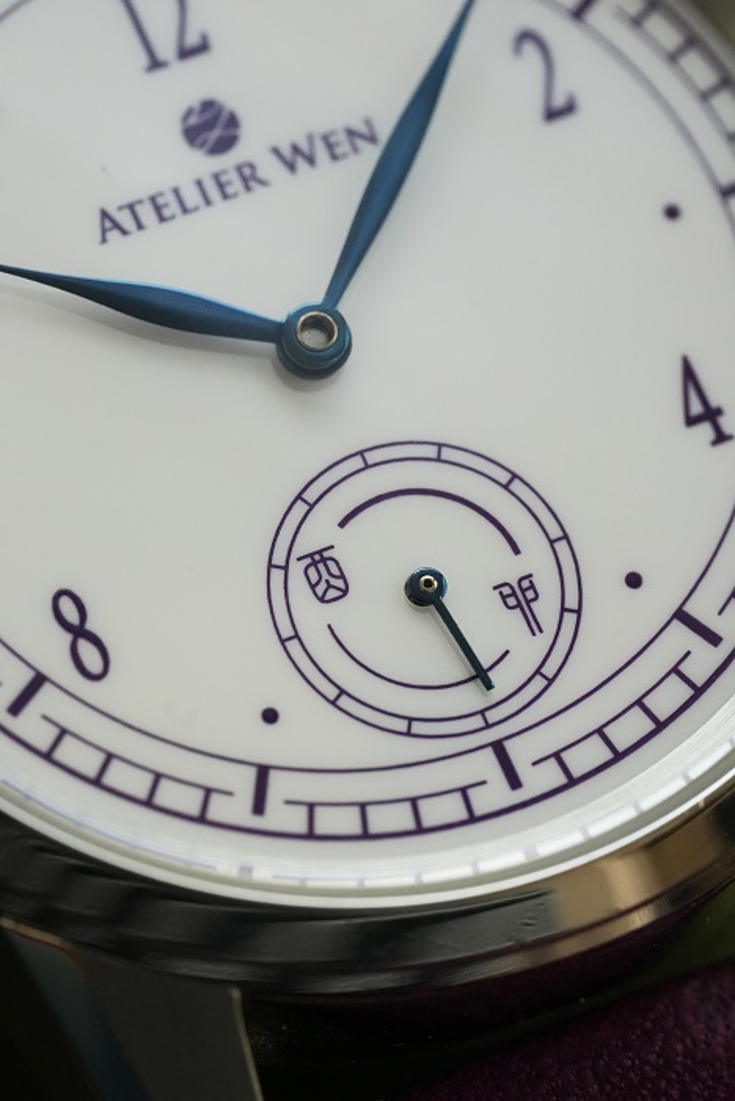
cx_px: 368
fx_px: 3212
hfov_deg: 13.1
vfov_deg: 19.4
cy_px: 550
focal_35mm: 105
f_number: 8
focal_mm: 105
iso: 6400
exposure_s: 1/250
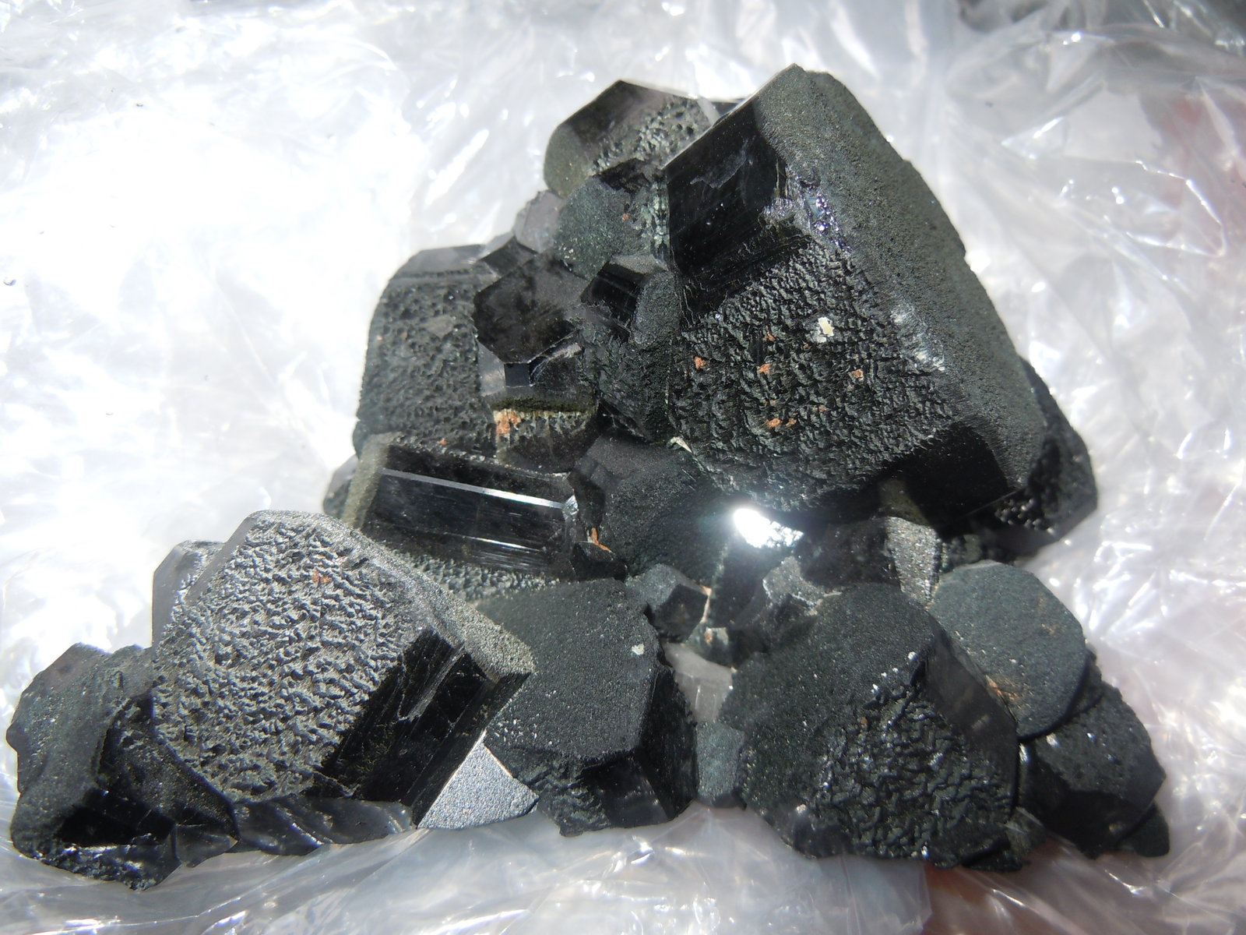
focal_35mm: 30
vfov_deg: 46.8
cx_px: 623
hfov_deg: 60.0
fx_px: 1080
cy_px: 468
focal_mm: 5.4
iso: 100
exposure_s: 1/30
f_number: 3.5
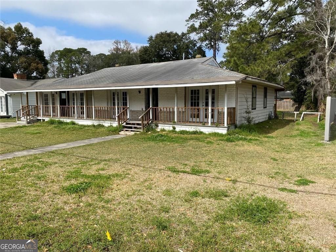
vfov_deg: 53.1
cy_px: 126
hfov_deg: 67.3
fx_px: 252
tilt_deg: -6.9
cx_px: 168
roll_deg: +0.1
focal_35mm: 26
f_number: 1.8
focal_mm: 4.25
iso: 32
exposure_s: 1/3205
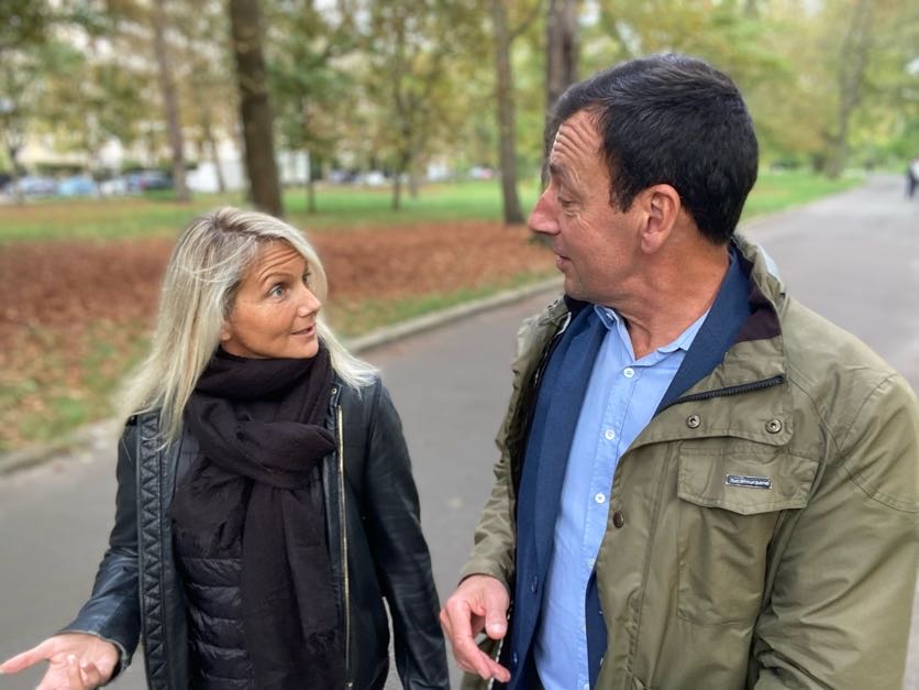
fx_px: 796
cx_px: 460
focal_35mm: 30
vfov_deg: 46.8
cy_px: 345
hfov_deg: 60.0
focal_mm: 2.71
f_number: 2.2
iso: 100
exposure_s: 1/64
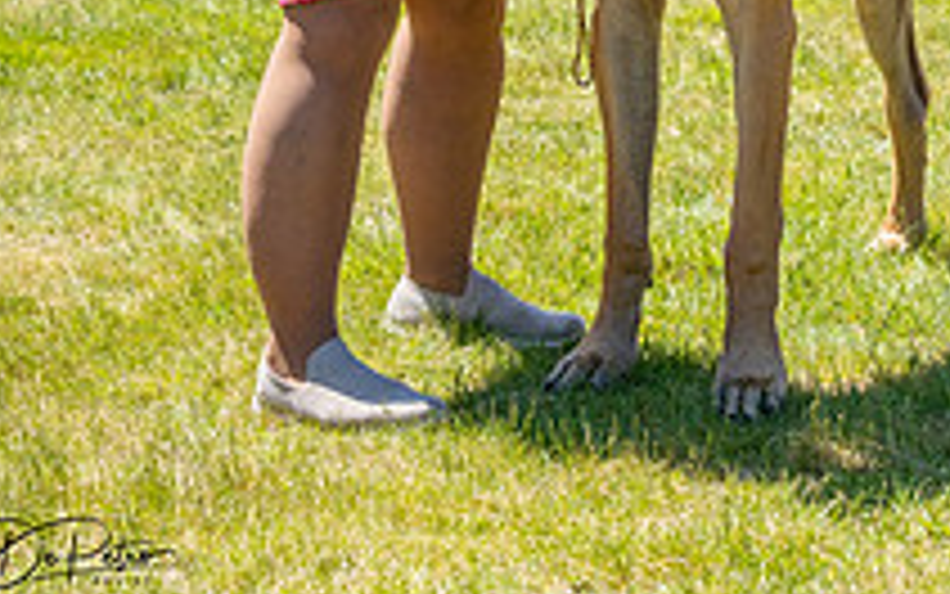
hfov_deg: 13.7
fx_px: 3936
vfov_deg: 8.4
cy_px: -369
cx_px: 621
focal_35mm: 152
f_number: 6.3
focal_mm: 70
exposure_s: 1/2500
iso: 800
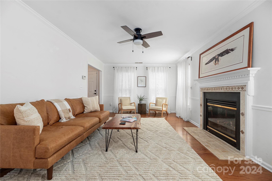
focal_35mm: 14
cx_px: 136
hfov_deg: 104.2
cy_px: 90
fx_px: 106
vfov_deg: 81.3
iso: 320
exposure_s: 1/200
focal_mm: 14
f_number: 6.3
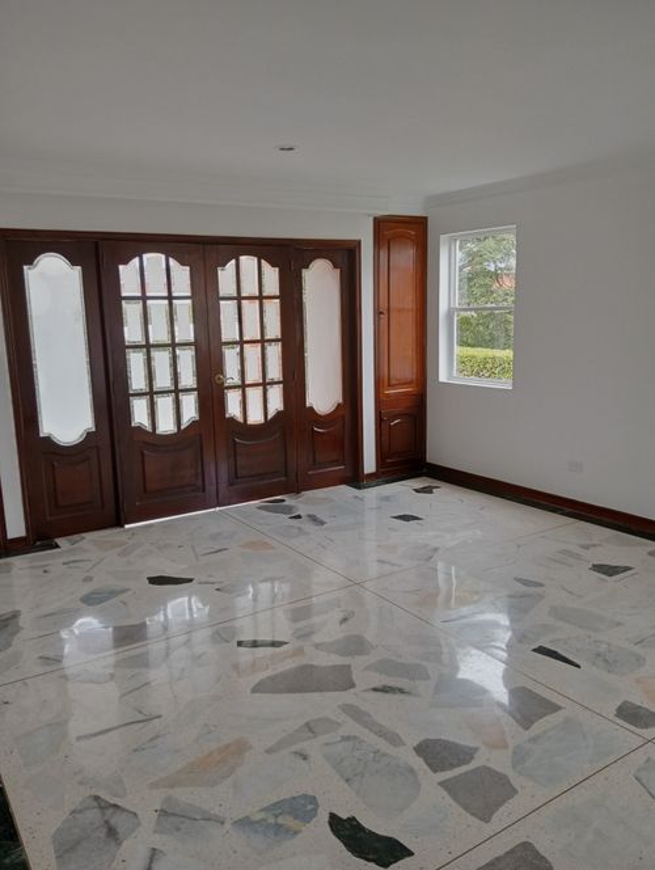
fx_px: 705
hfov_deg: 49.9
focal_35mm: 28
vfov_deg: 63.4
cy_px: 435
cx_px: 328
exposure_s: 1/568
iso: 99
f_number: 1.8
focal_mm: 3.98
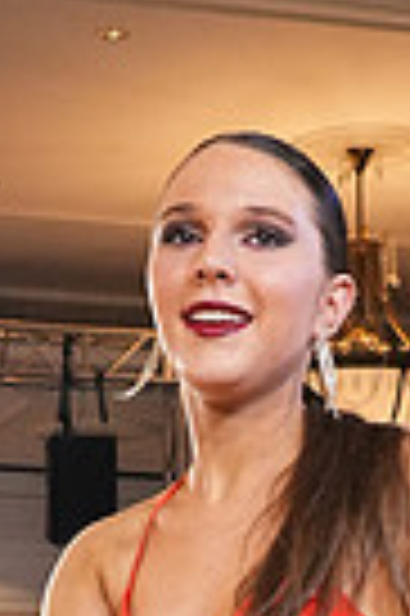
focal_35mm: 157
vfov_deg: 12.3
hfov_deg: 8.7
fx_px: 2689
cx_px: 282
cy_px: 1012
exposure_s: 1/200
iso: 5000
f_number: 6.3
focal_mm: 37
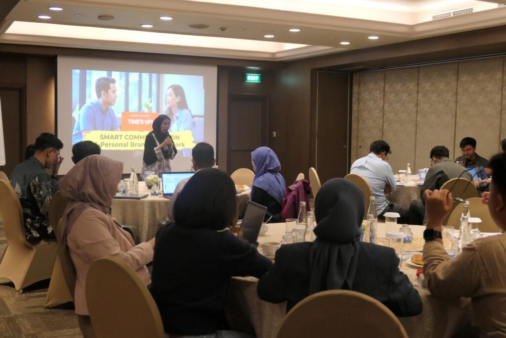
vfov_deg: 28.7
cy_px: 169
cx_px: 253
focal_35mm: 47
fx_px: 661
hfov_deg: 41.9
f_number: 2.8
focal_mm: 17.2
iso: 1600
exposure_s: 1/100
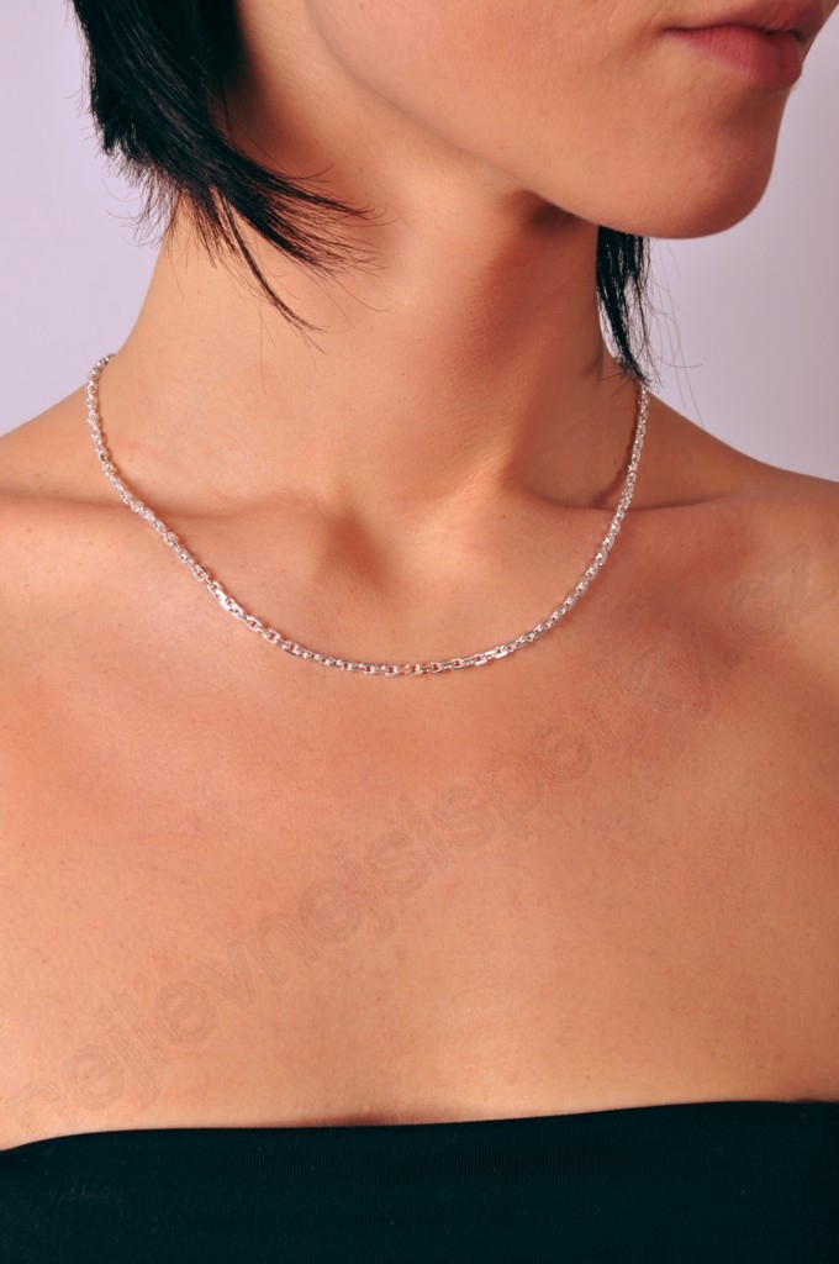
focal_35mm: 78
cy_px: 632
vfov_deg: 26.0
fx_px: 2734
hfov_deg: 17.4
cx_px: 420
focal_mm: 52
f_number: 11
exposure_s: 1/125
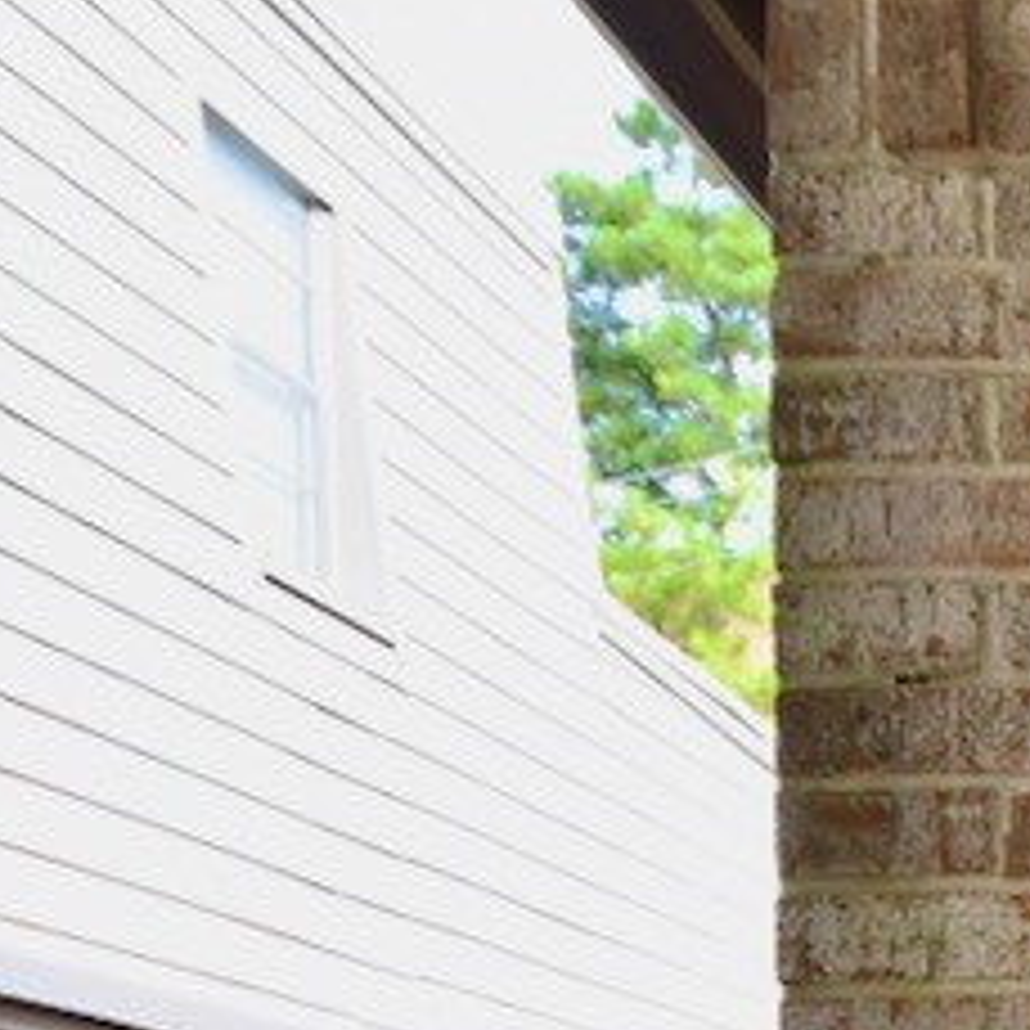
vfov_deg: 14.5
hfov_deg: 13.4
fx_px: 3838
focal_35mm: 114
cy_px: 1444
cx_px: 1961
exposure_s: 1/320
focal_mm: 16
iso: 640
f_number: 7.1
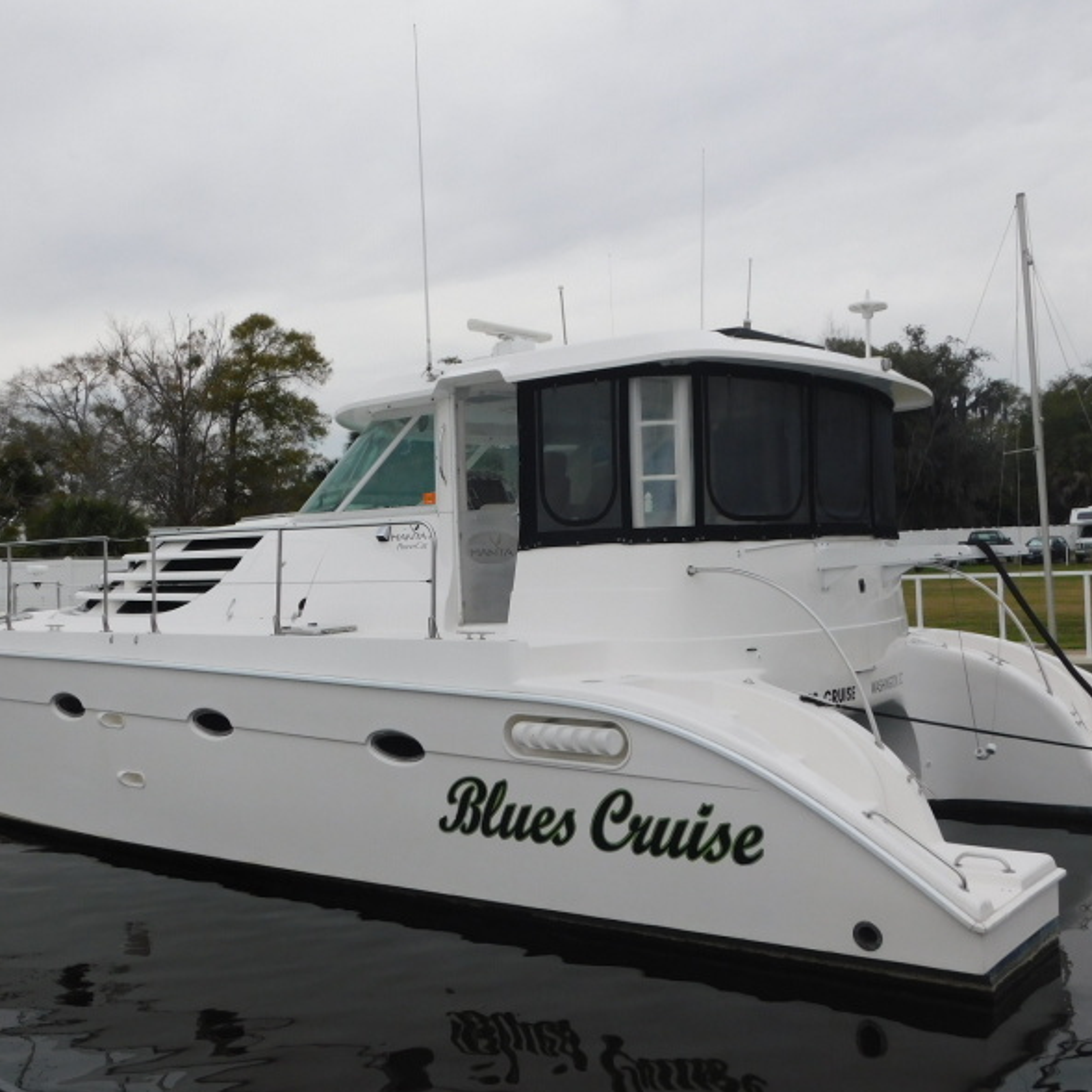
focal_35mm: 36
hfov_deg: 46.0
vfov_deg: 46.0
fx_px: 1285
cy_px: 549
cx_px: 502
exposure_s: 1/640
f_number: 3.2
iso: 125
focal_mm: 5.3
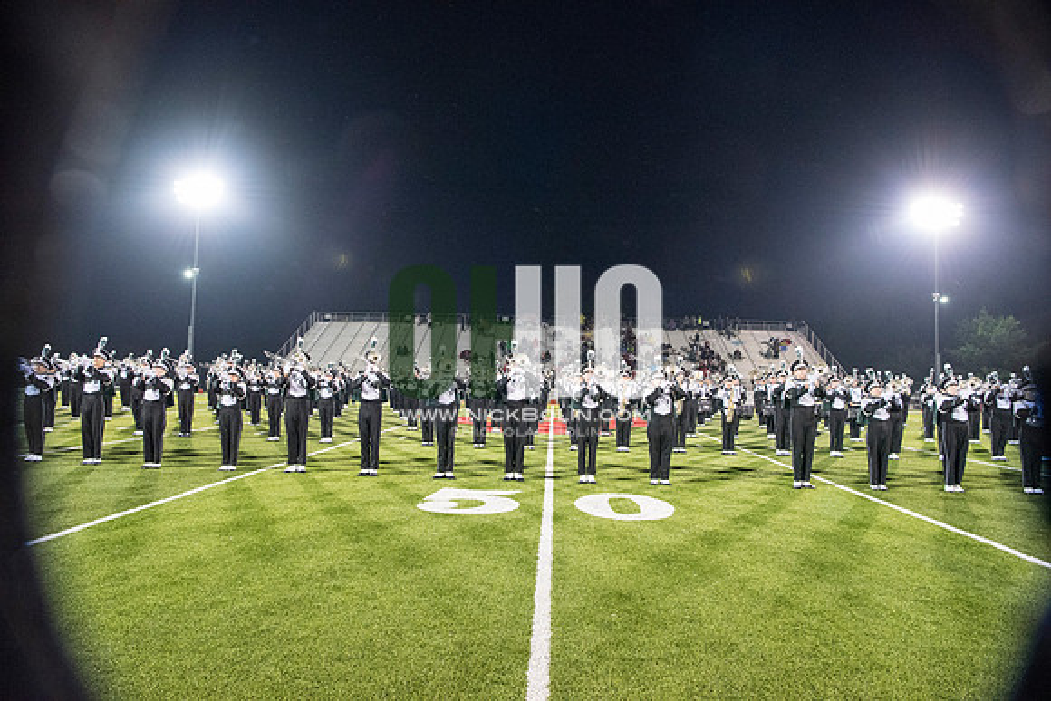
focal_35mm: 24
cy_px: 350
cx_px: 526
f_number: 5.6
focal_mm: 24
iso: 5000
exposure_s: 1/200
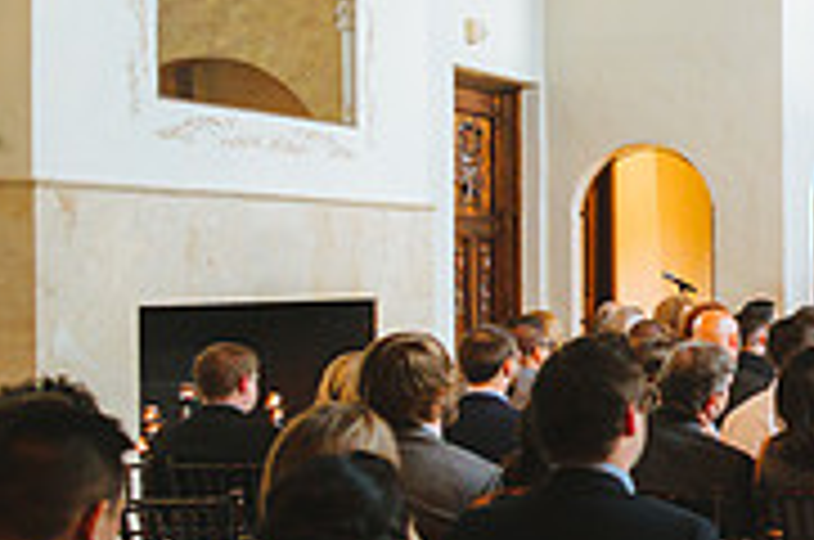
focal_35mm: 77
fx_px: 1738
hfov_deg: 21.2
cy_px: 252
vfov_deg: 17.6
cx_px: 1295
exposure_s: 1/125
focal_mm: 24
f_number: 2.8
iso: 4000
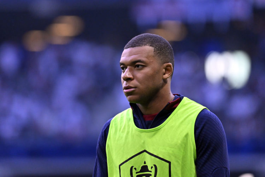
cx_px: 132
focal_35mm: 600
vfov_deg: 2.3
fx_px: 4416
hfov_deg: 3.4
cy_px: 88
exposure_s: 1/1600
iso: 2500
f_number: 4.5
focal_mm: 400
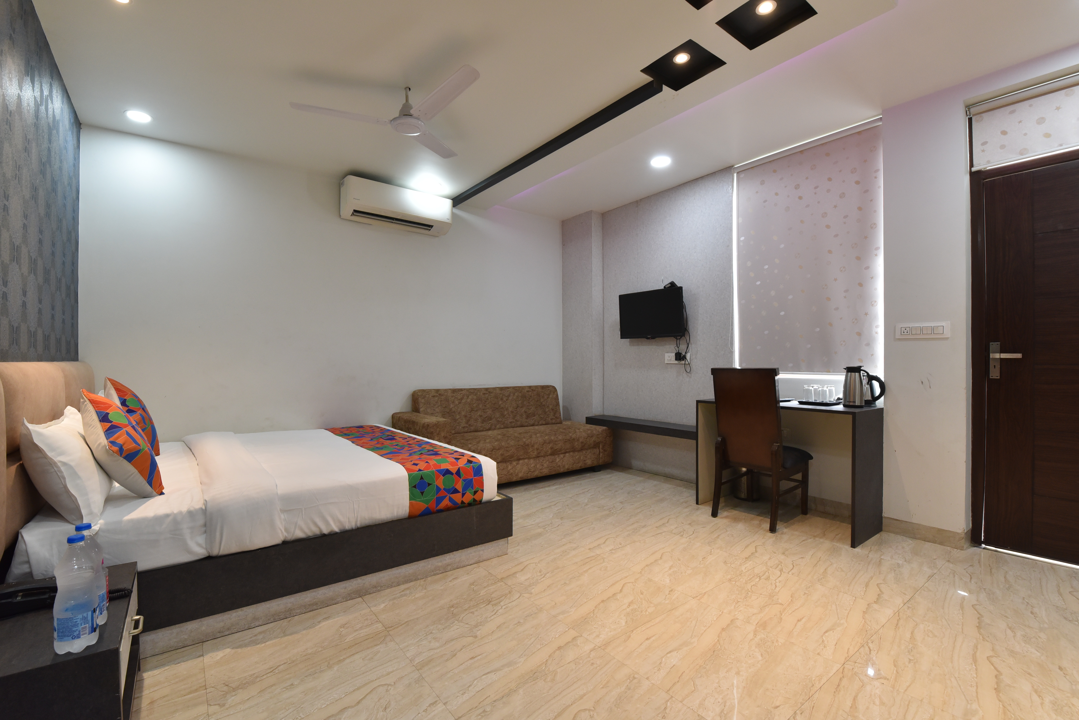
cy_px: 360
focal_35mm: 15
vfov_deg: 77.4
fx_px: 450
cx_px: 540
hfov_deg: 100.4
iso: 1250
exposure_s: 1/40
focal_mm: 15
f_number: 7.1
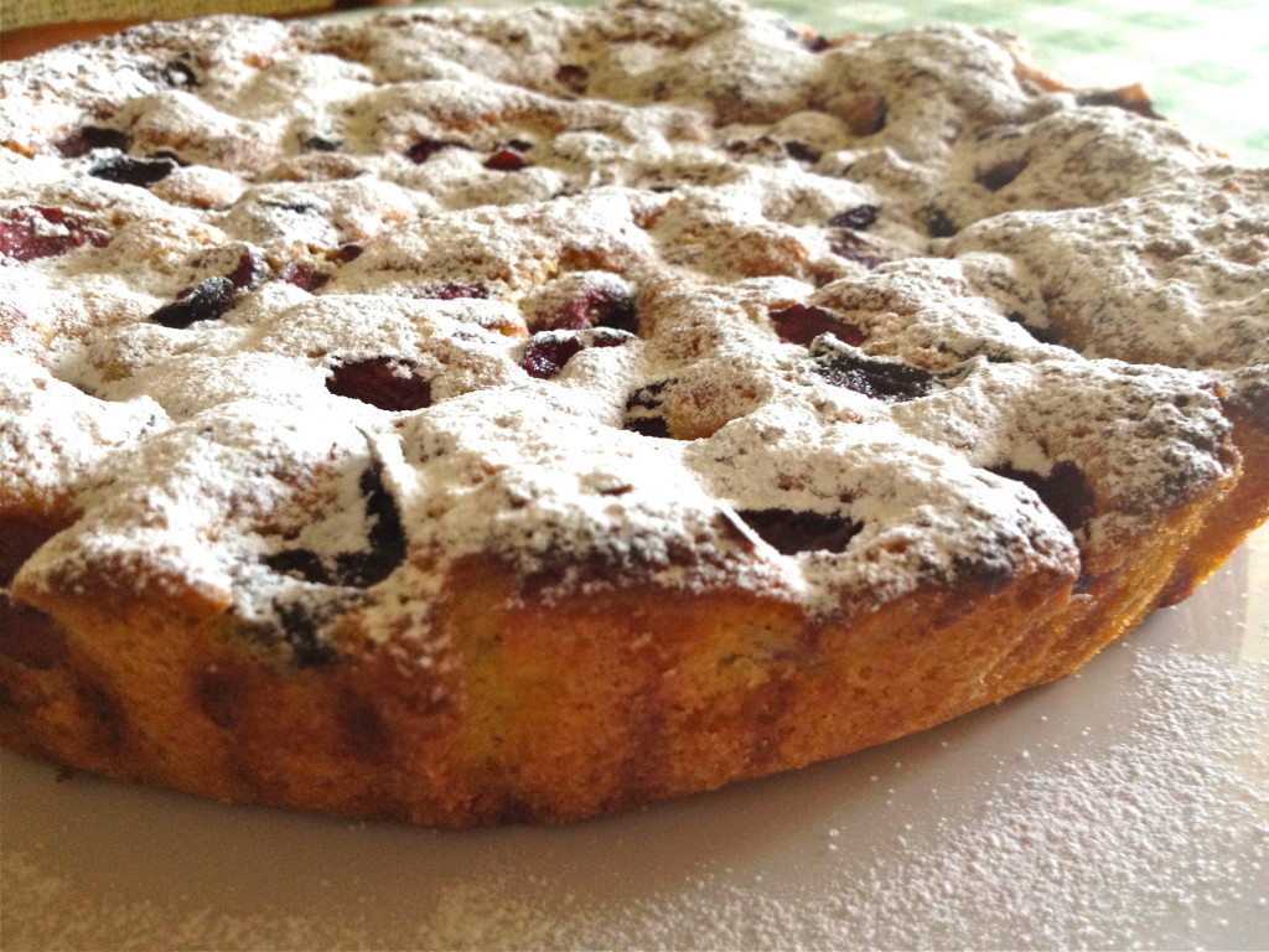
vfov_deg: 40.7
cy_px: 476
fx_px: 1283
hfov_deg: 52.6
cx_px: 634
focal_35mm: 35
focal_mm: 4.28
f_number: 2.4
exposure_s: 1/20
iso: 125
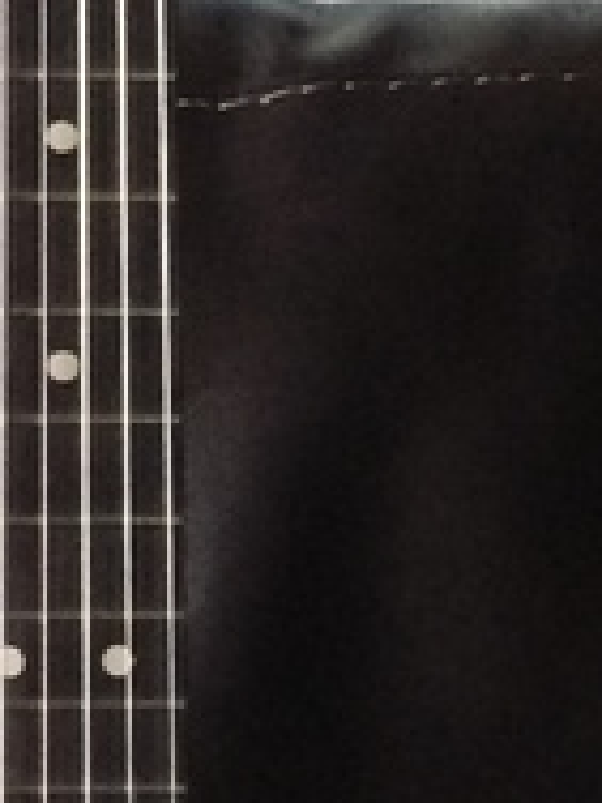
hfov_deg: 8.0
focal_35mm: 185
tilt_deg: -37.1
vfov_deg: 10.7
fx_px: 4290
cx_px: 111
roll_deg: +0.9
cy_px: 598
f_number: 2.2
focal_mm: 4.15
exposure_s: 1/30
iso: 320
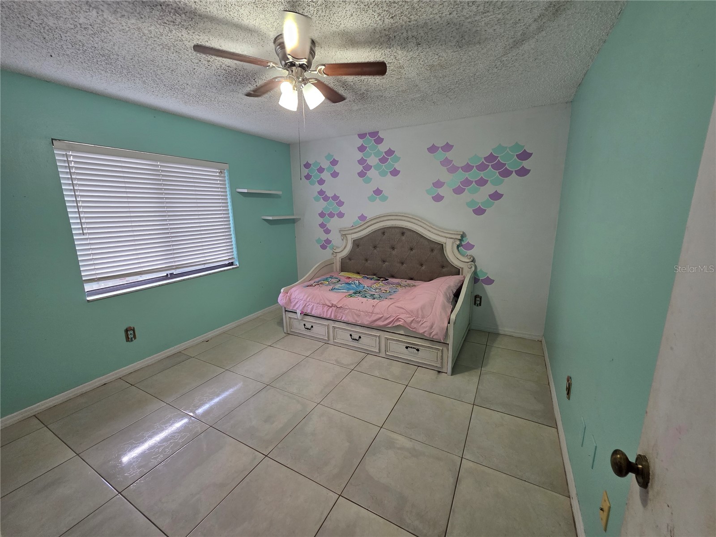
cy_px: 268
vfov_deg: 89.9
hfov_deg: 106.2
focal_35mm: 13
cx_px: 358
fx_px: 269
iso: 200
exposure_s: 1/120
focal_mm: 2.2
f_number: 1.9
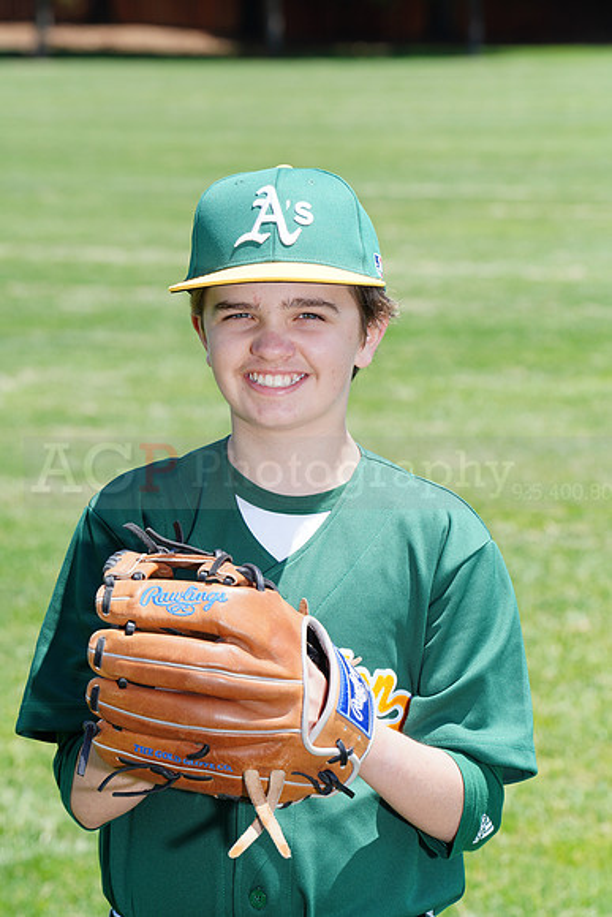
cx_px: 306
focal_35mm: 174
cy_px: 458
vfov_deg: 11.8
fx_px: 4434
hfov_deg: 7.9
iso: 200
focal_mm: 174
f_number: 10
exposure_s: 1/200
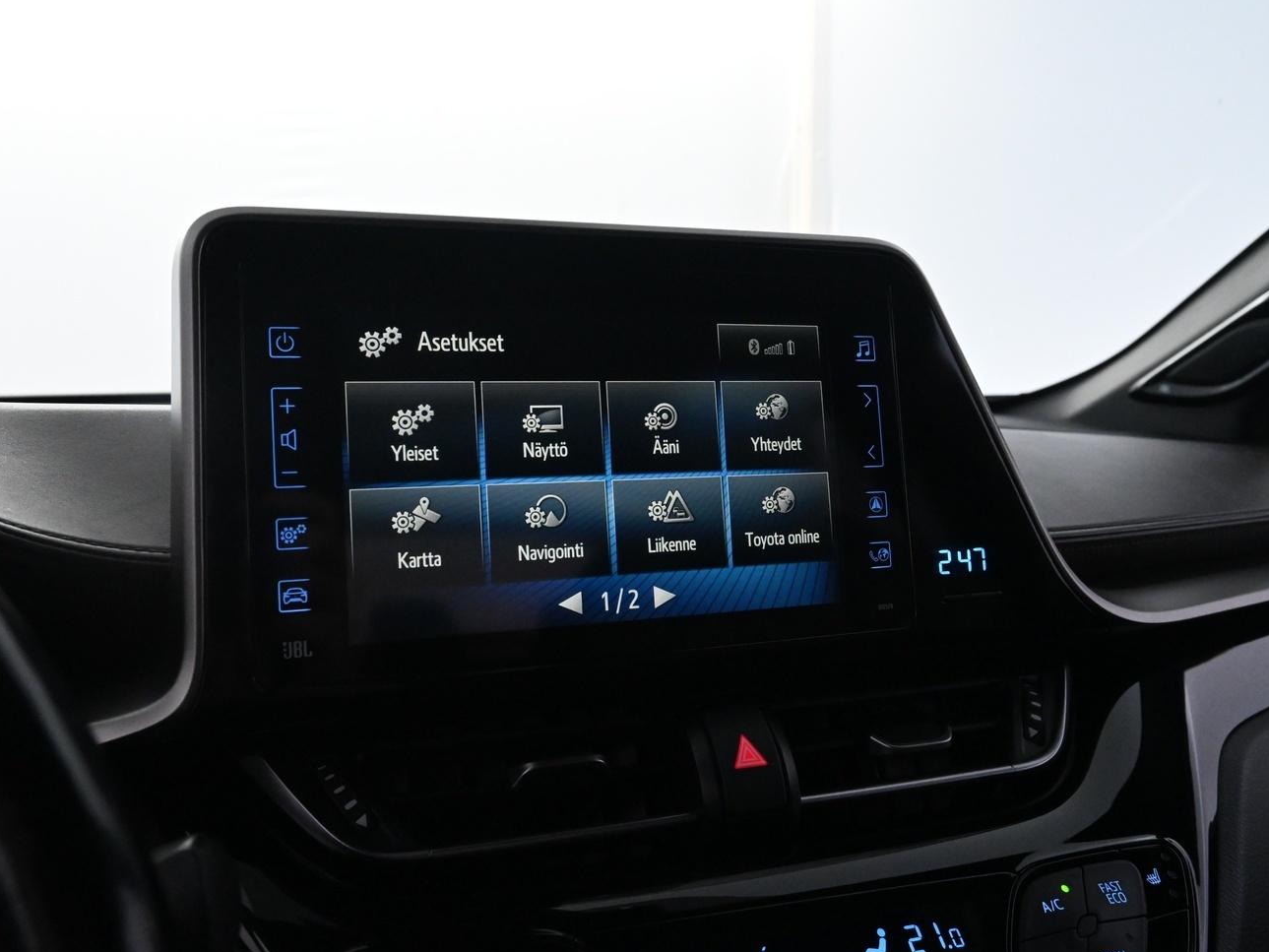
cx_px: 619
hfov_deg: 61.6
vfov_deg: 48.2
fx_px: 1063
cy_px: 465
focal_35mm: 29
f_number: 5.6
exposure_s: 1/125
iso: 4000
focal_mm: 16
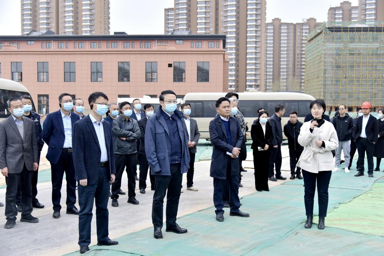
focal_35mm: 38
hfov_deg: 50.7
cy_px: 128
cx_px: 192
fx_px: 405
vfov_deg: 35.1
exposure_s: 1/800
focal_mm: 38
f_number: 4.5
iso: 1000
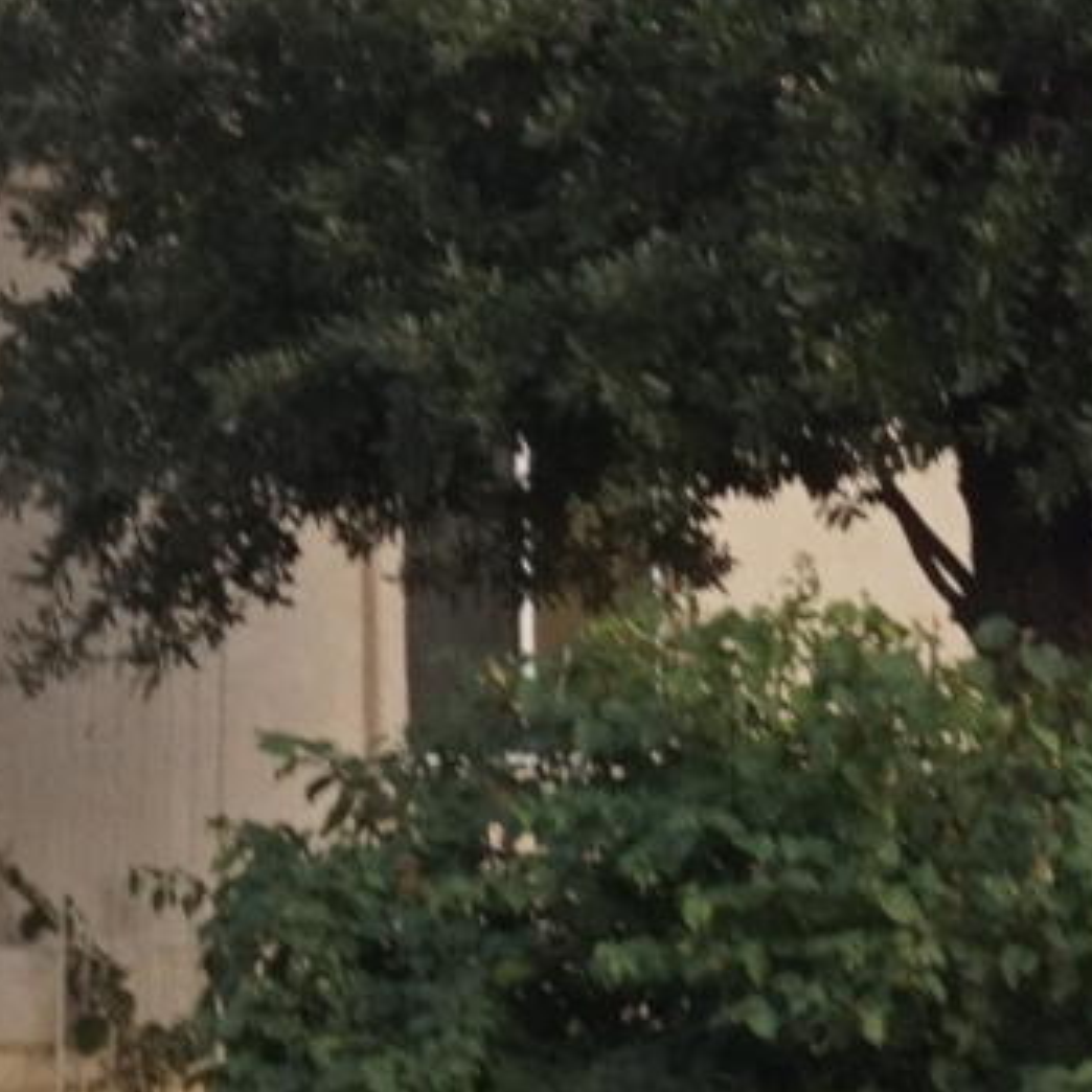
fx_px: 8637
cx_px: 1873
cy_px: 488
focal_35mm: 242
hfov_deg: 7.1
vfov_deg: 7.2
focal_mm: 22
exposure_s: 1/125
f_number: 11
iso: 320
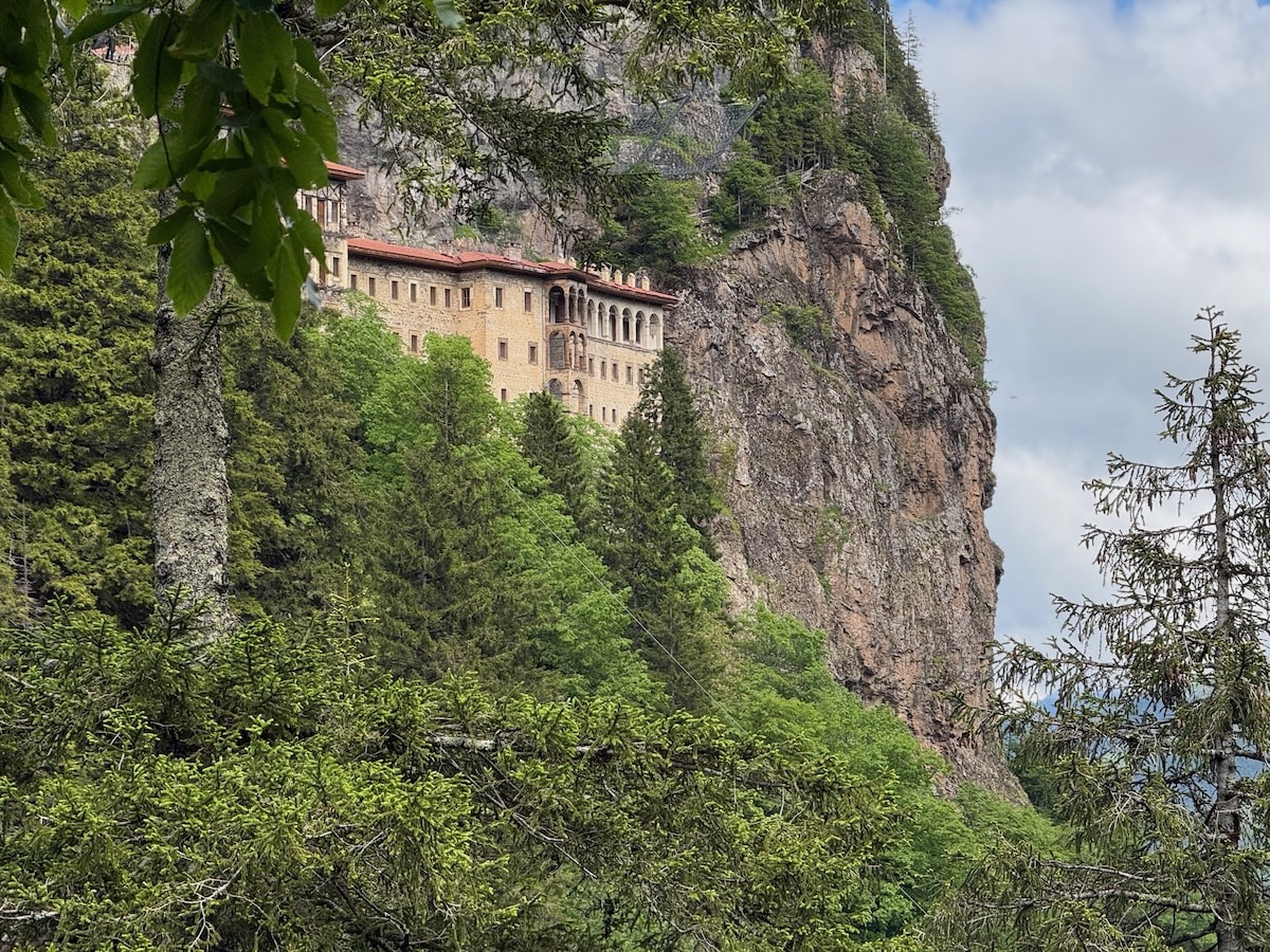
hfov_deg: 16.4
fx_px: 4403
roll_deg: +0.5
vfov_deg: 12.3
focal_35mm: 120
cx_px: 635
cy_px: 476
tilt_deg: +4.3
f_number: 2.8
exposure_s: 1/743
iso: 64
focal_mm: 15.66
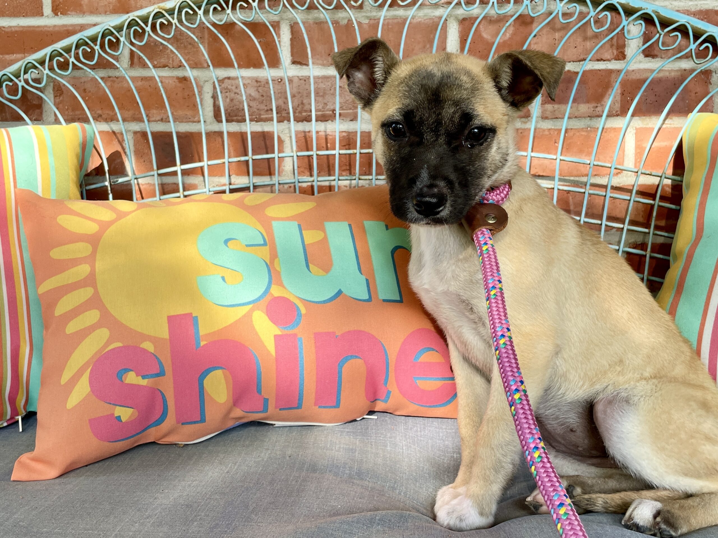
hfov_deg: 67.3
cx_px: 359
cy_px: 269
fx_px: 539
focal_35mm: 26
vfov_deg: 53.1
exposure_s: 1/339
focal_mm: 4.2
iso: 32
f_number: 1.6
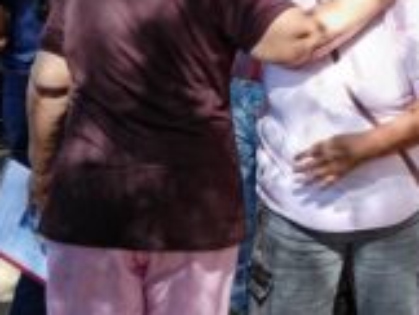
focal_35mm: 100
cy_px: 36
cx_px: 510
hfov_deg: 18.5
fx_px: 1212
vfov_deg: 14.7
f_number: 1.9
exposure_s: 1/120
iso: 167
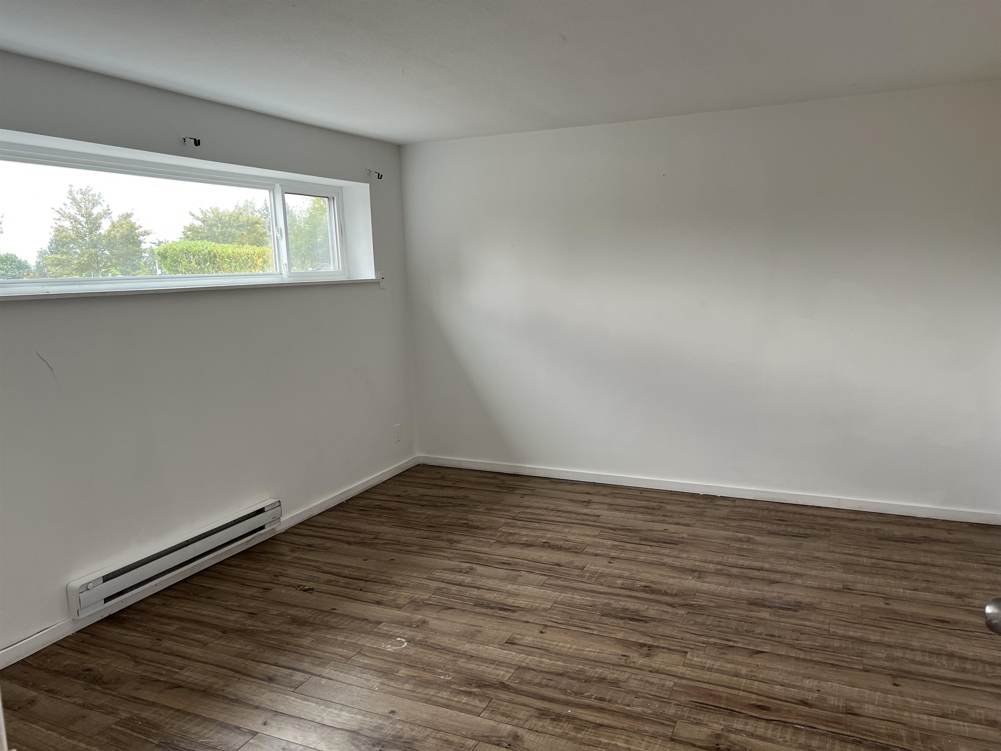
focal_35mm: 26
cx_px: 500
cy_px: 376
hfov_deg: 67.3
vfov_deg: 53.1
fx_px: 752
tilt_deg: -9.2
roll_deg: +1.3
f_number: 1.5
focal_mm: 5.7
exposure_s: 1/120
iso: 100
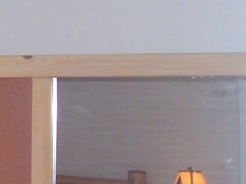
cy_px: 253
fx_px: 1378
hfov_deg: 9.5
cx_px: -261
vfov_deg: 7.5
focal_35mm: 194
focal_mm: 7
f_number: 3
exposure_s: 1/60
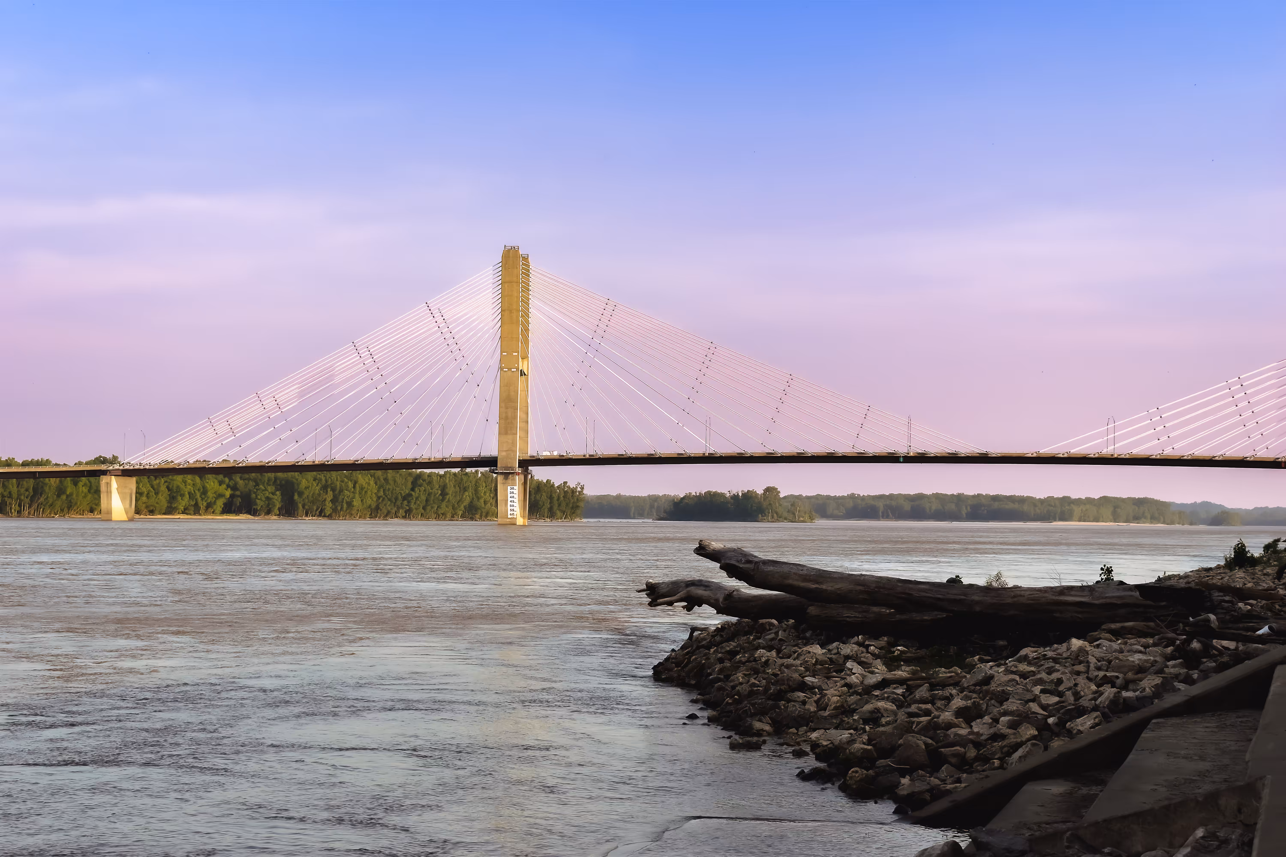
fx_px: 2572
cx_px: 643
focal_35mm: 72
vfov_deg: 18.9
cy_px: 428
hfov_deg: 28.1
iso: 200
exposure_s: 1/320
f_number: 9
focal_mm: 48
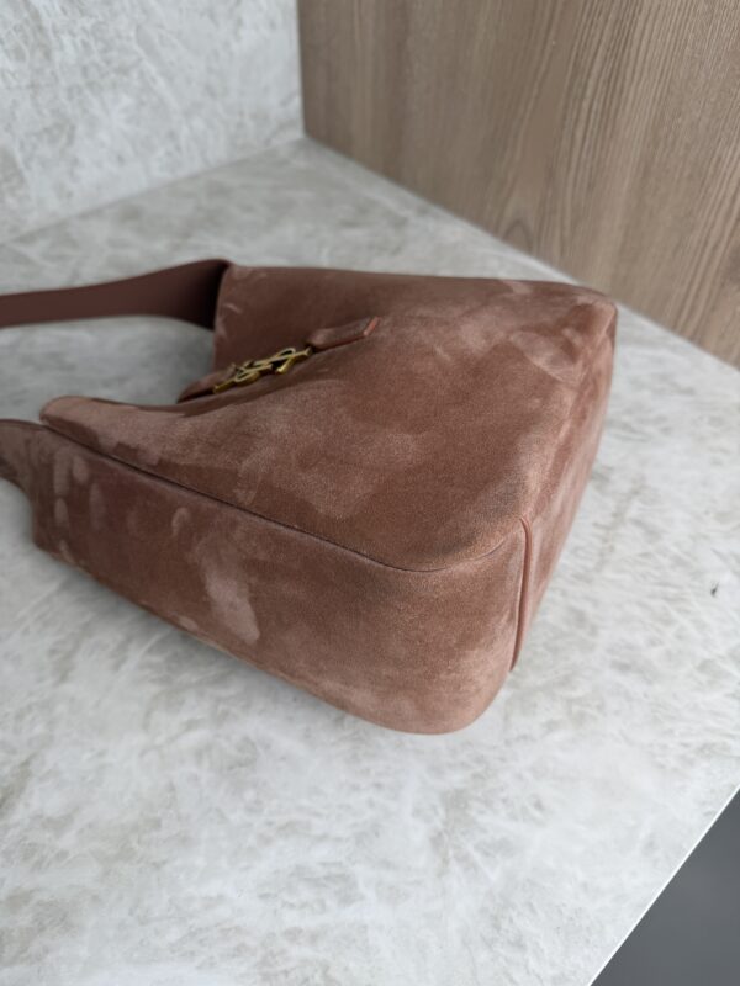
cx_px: 370
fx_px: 684
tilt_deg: -48.5
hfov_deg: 56.8
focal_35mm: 24
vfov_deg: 71.6
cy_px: 493
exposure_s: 1/214
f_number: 1.78
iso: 64
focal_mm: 6.76
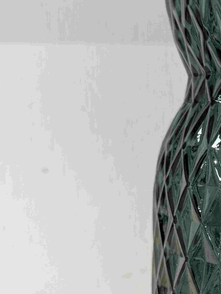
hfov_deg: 18.7
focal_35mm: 71
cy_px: 177
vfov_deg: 27.3
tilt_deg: -6.2
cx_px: 314
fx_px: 604
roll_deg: -0.3
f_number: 1.78
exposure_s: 1/50
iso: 125
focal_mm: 6.76
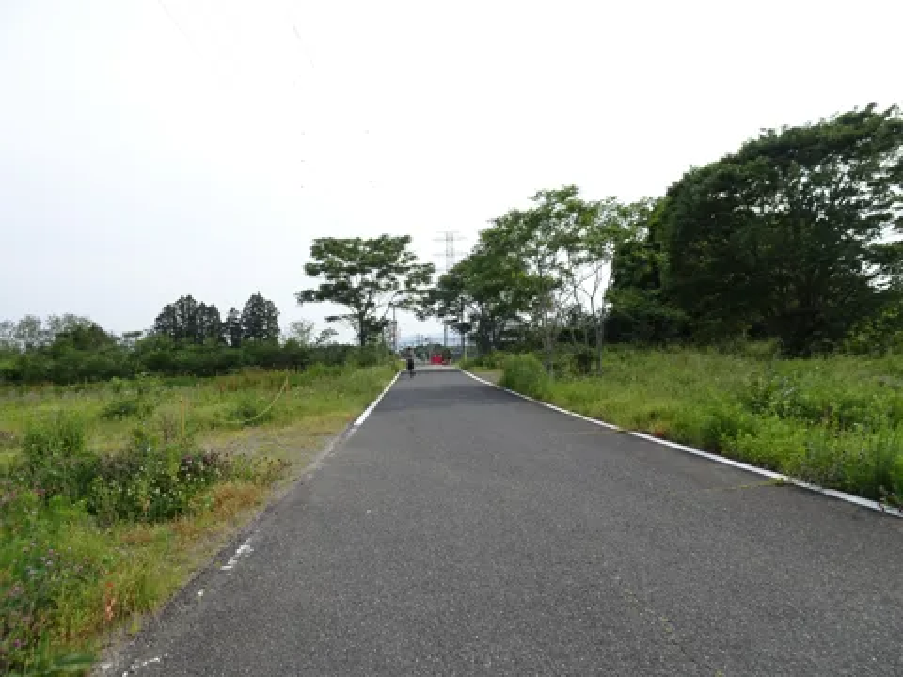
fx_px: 626
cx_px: 452
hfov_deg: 71.6
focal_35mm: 24
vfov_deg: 56.8
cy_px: 338
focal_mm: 4.1
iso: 80
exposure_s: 1/640
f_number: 3.5
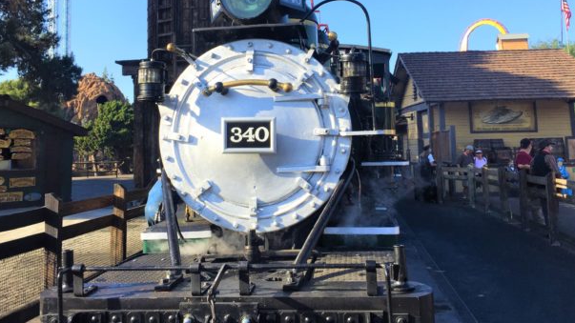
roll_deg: -0.4
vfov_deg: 36.5
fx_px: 488
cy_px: 130
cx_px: 285
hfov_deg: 61.0
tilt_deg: +4.3
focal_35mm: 32
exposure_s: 1/1014
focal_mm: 4.15
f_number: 2.2
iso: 32
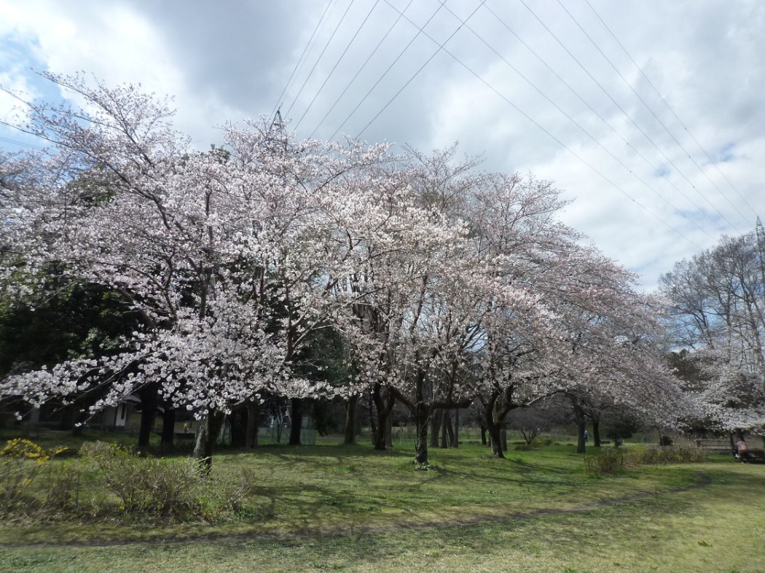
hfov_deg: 69.4
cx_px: 382
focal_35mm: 25
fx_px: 552
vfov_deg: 54.9
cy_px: 286
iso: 125
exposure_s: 1/500
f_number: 4
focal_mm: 4.4
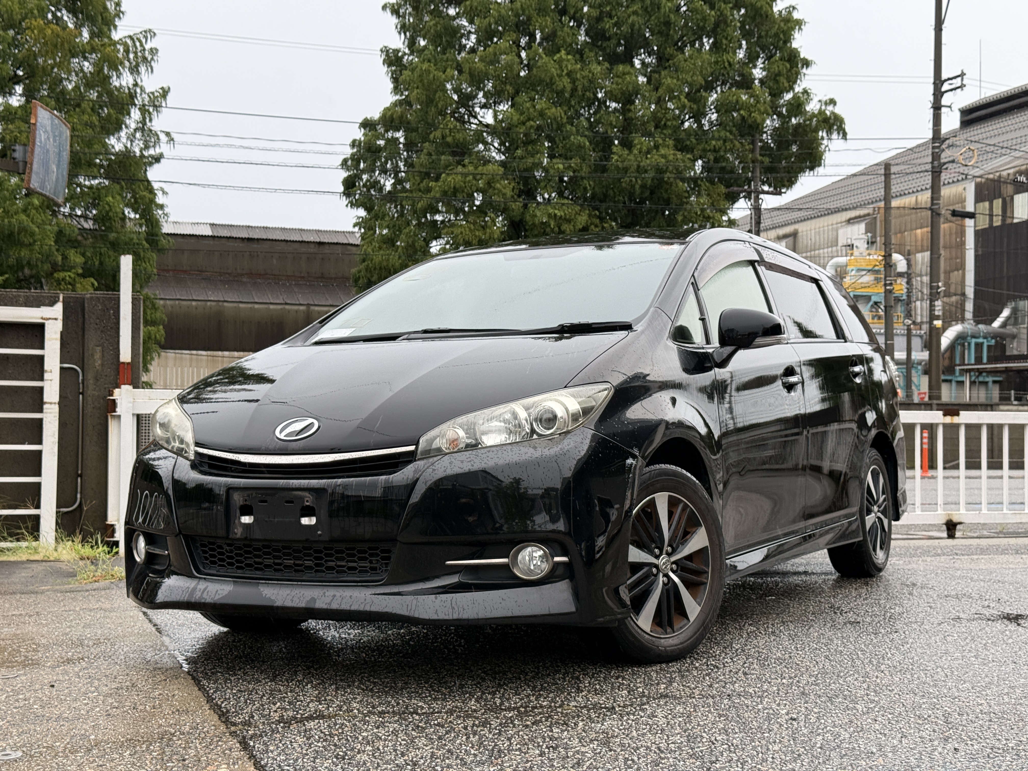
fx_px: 1425
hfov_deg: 39.7
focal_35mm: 48
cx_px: 514
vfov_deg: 30.3
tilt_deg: +1.9
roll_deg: -0.3
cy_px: 386
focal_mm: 6.76
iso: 80
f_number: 1.78
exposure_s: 1/319
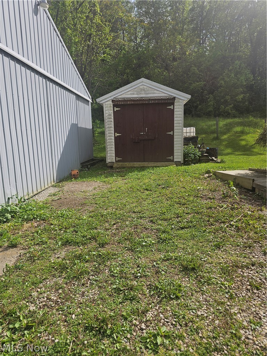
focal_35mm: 23
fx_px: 237
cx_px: 134
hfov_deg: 58.9
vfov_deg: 73.9
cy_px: 178
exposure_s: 1/952
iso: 10
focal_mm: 6.3
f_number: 1.7
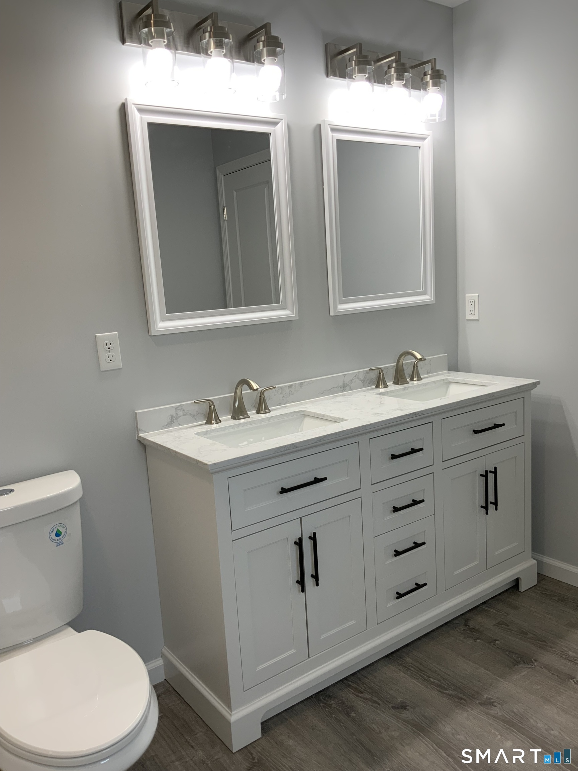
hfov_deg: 48.2
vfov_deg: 61.7
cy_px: 386
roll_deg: +2.8
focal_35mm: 29
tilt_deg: -11.8
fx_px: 646
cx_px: 289
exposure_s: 1/120
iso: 32
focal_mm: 3
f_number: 1.8
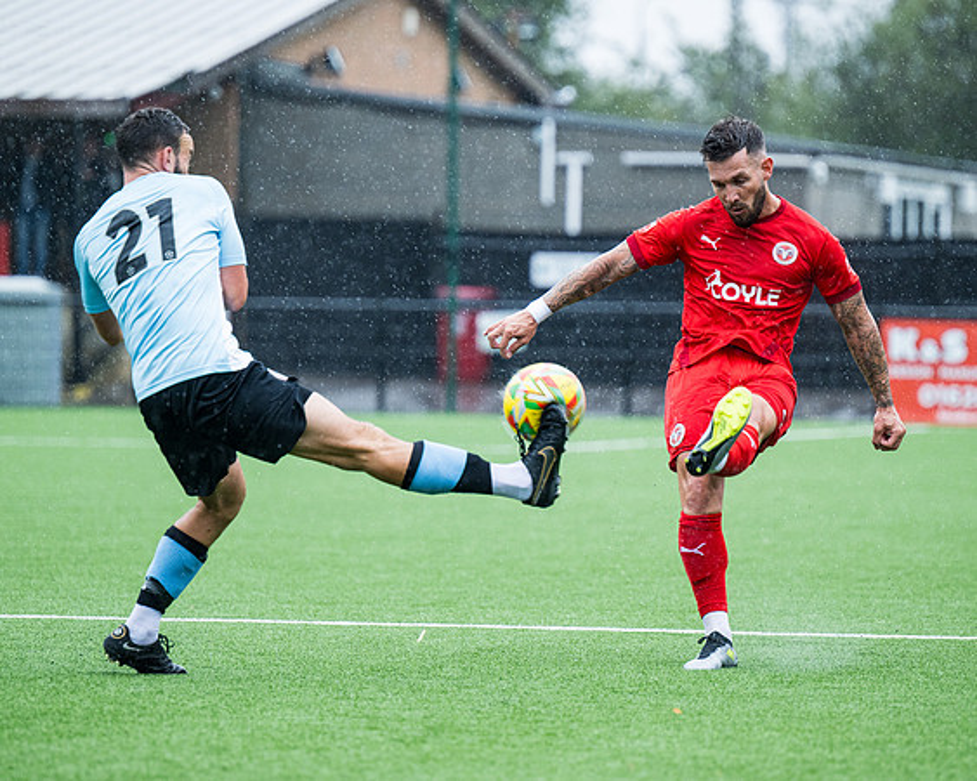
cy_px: 380
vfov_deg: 5.5
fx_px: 8181
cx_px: 563
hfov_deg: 6.8
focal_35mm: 283
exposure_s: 1/1250
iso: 800
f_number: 4
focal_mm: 230
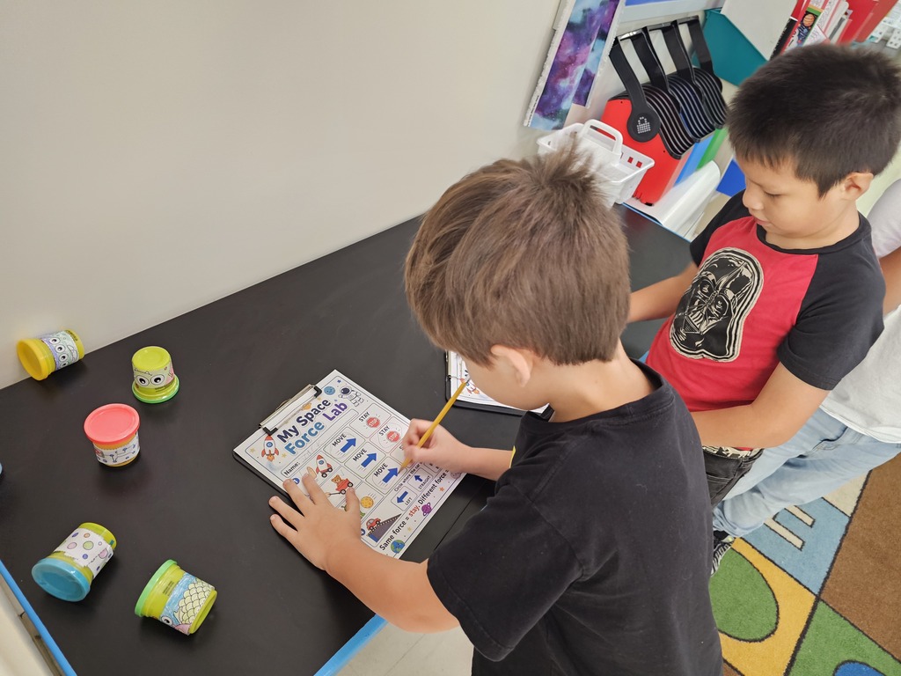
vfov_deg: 58.9
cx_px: 450
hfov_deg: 73.9
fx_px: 599
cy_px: 338
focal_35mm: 23
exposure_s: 1/24
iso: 640
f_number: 1.7
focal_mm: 6.3
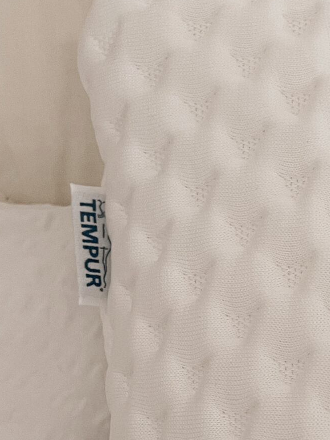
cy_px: 355
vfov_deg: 25.2
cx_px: 340
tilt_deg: -80.0
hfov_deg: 18.8
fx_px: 966
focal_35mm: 76
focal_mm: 4.2
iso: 250
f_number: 1.6
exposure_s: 1/60
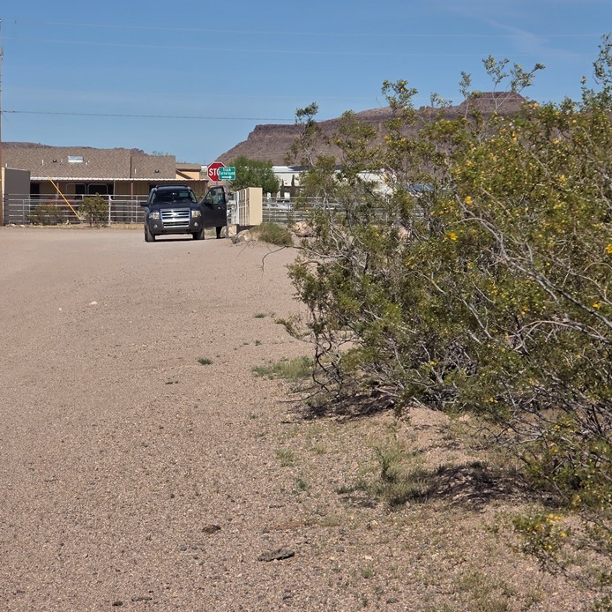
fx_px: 3000
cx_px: 241
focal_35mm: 150
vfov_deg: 11.6
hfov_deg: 11.6
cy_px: 311
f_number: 3.4
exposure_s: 1/3151
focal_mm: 18.6
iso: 64
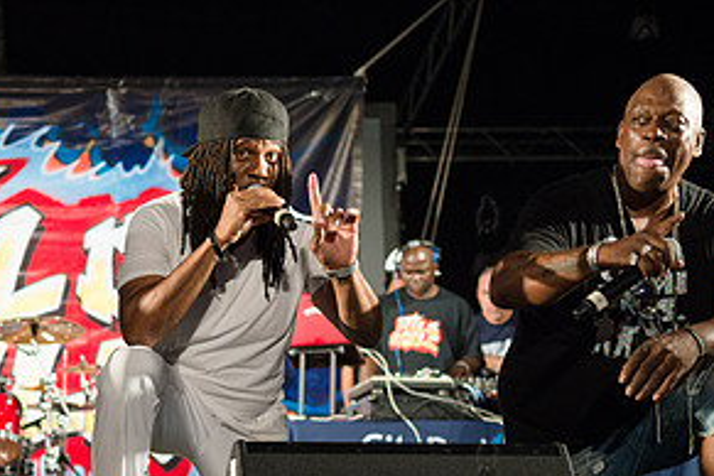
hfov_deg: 28.4
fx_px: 1388
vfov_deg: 19.3
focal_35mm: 70
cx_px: 169
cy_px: 352
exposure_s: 1/1000
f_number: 2.8
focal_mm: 35
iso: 1250
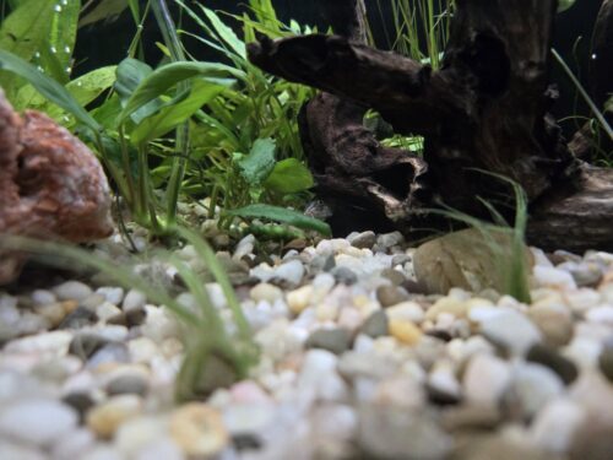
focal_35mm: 23
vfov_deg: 58.9
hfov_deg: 73.9
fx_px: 407
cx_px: 306
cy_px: 230
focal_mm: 5.4
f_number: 1.8
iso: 800
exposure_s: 1/120
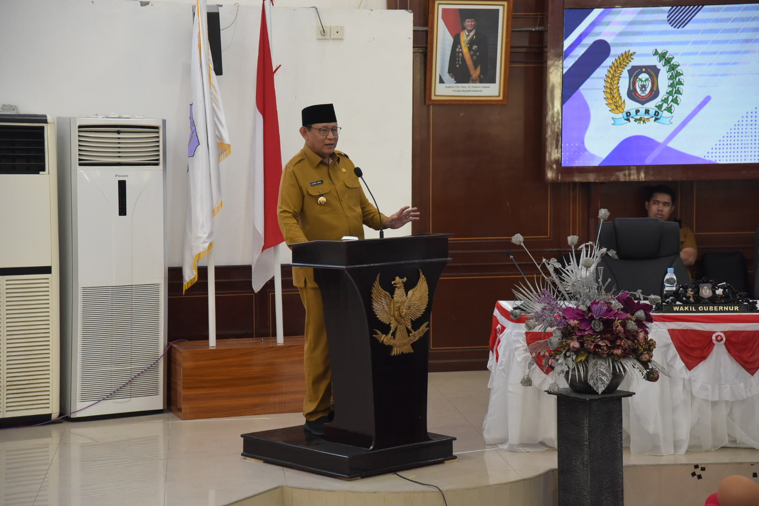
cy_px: 253
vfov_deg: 16.1
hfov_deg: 23.9
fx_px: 1792
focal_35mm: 85
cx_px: 380
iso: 3200
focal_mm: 85
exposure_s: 1/125
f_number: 4.5
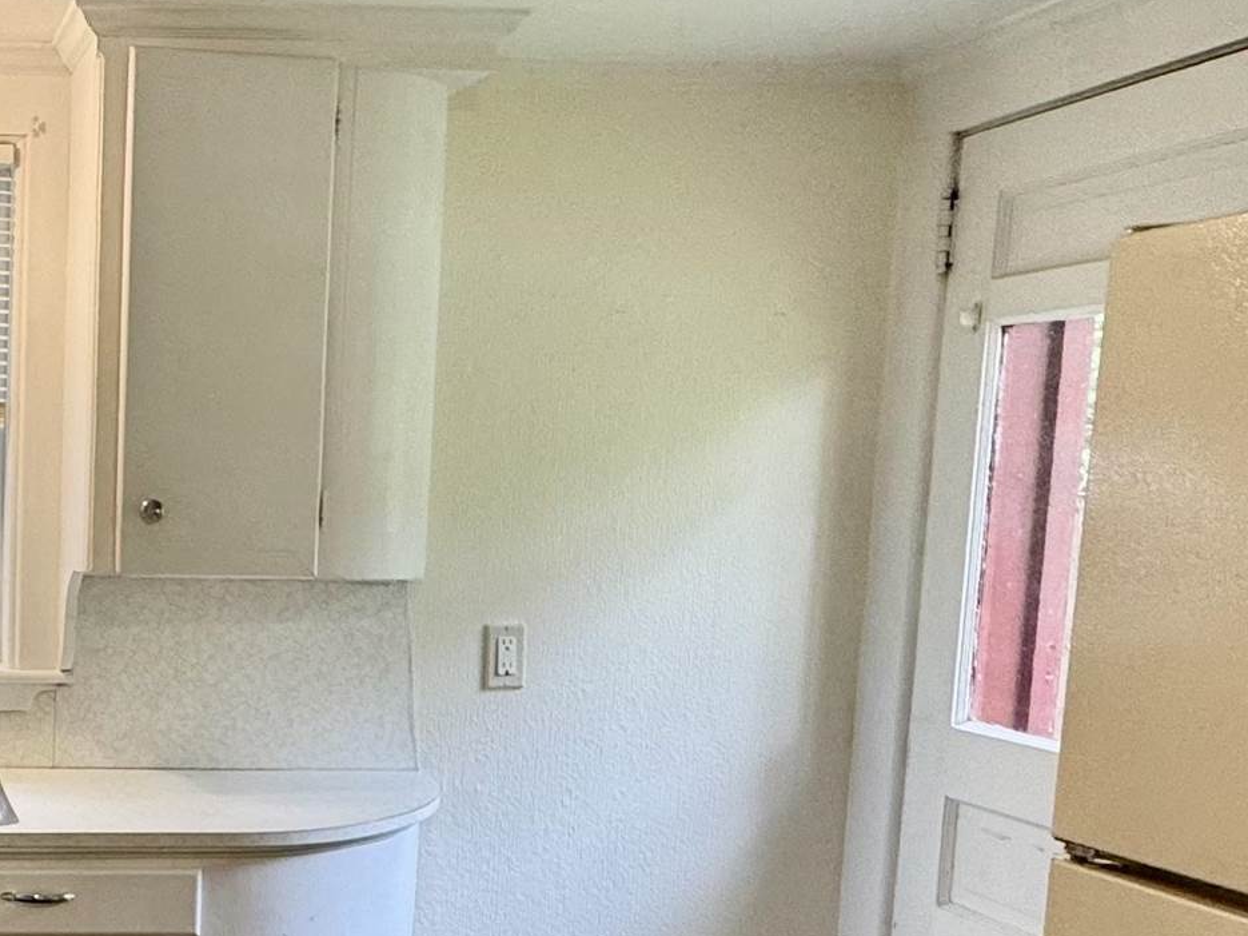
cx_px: -97
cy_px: 688
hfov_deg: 35.7
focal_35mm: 46
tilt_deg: -6.7
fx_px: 1658
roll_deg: -0.8
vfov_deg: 31.0
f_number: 2.2
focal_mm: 2.22
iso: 160
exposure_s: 1/120
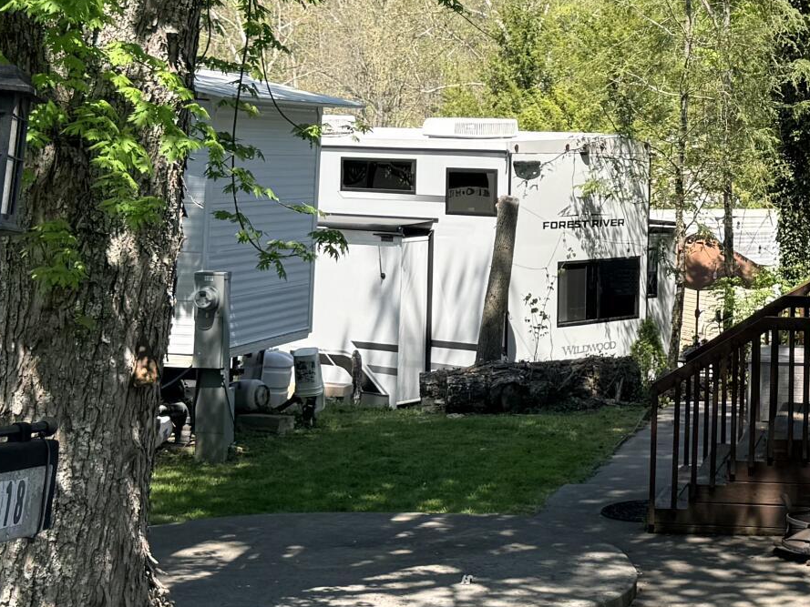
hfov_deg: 23.4
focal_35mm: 81
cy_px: 139
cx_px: 756
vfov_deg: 18.1
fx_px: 1896
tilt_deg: -0.9
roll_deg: -1.4
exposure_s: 1/2053
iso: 80
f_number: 1.78
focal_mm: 6.76
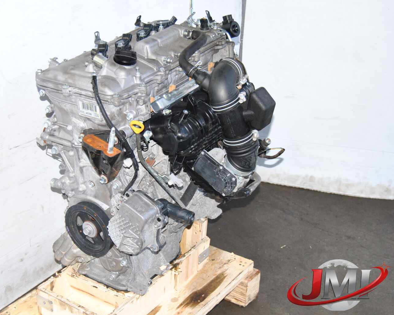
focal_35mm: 66
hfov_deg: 28.6
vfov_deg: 23.2
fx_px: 770
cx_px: 158
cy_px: 159
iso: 400
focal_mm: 38
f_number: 5.6
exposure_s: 1/200
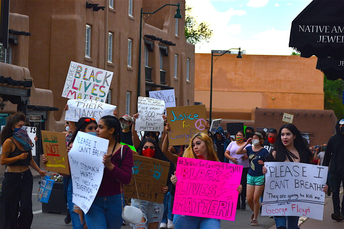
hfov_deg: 15.9
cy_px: 114
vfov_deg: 10.6
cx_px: 172
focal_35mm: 129
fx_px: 1232
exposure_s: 1/1250
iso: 400
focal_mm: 86
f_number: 5
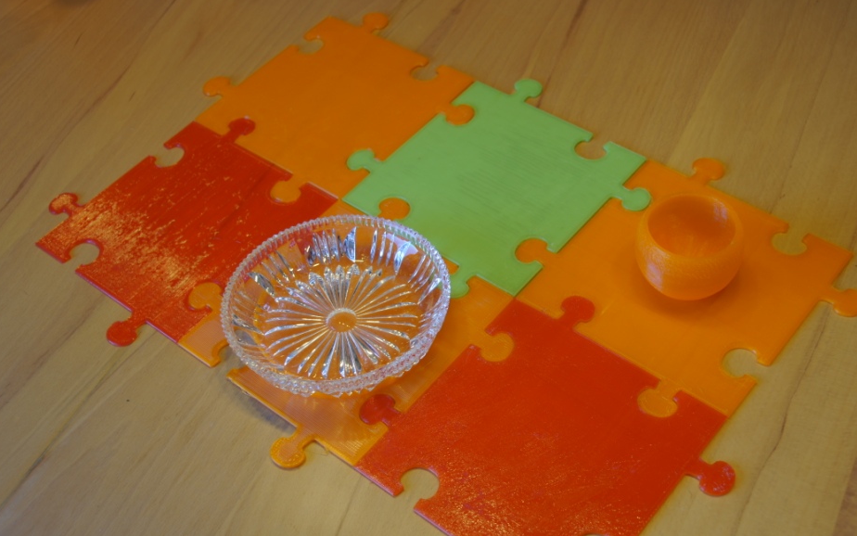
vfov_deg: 29.2
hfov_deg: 45.2
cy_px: 306
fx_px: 1028
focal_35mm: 44
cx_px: 462
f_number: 4.5
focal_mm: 26
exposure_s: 1/50
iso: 200
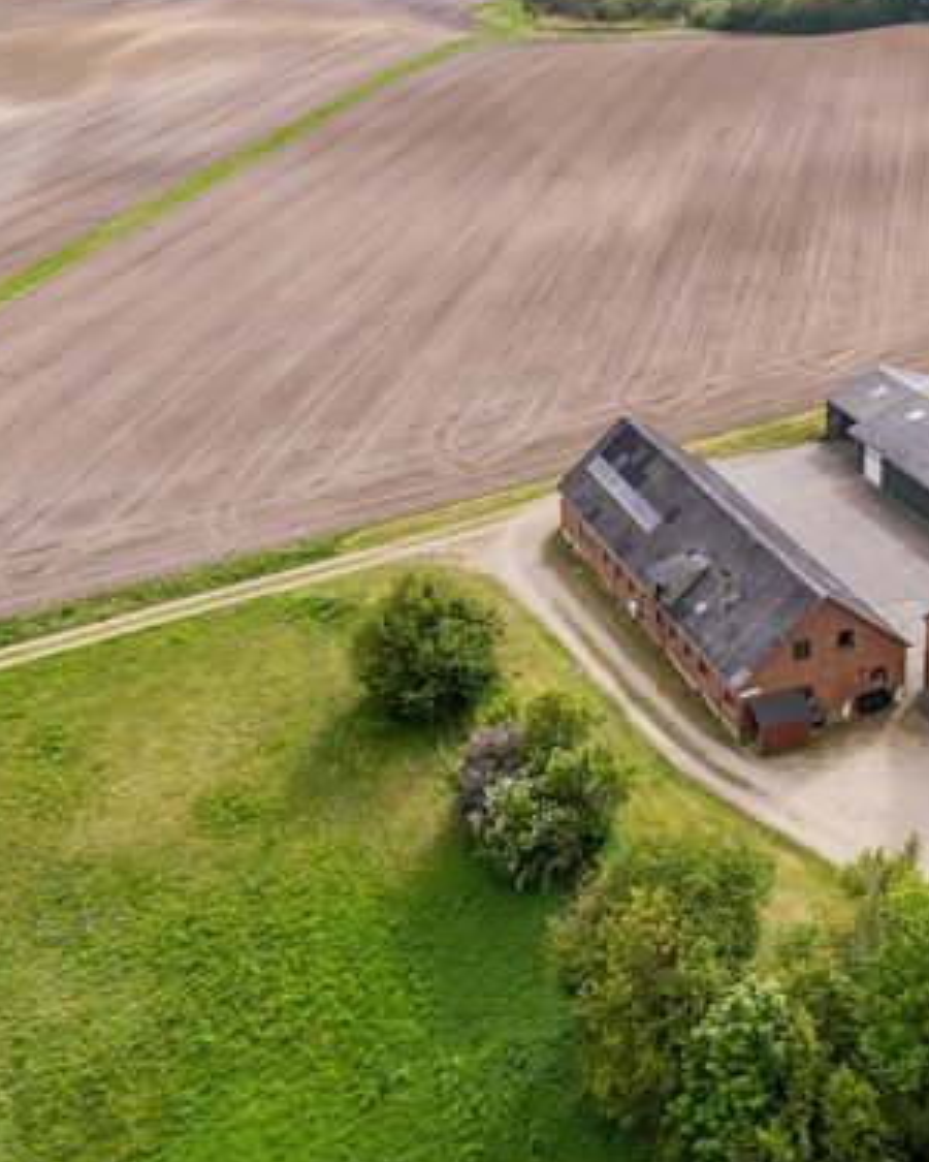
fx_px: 1512
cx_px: 706
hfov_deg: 33.4
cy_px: 531
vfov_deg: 42.0
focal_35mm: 44
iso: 100
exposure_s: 1/160
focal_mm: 8.4
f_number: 2.8
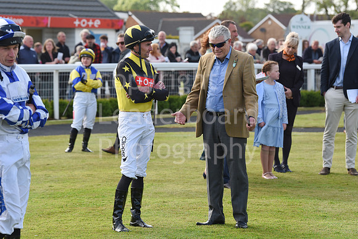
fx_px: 1442
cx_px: 179
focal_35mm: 145
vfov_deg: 9.5
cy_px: 120
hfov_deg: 14.2
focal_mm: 145
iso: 800
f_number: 5.6
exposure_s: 1/1250
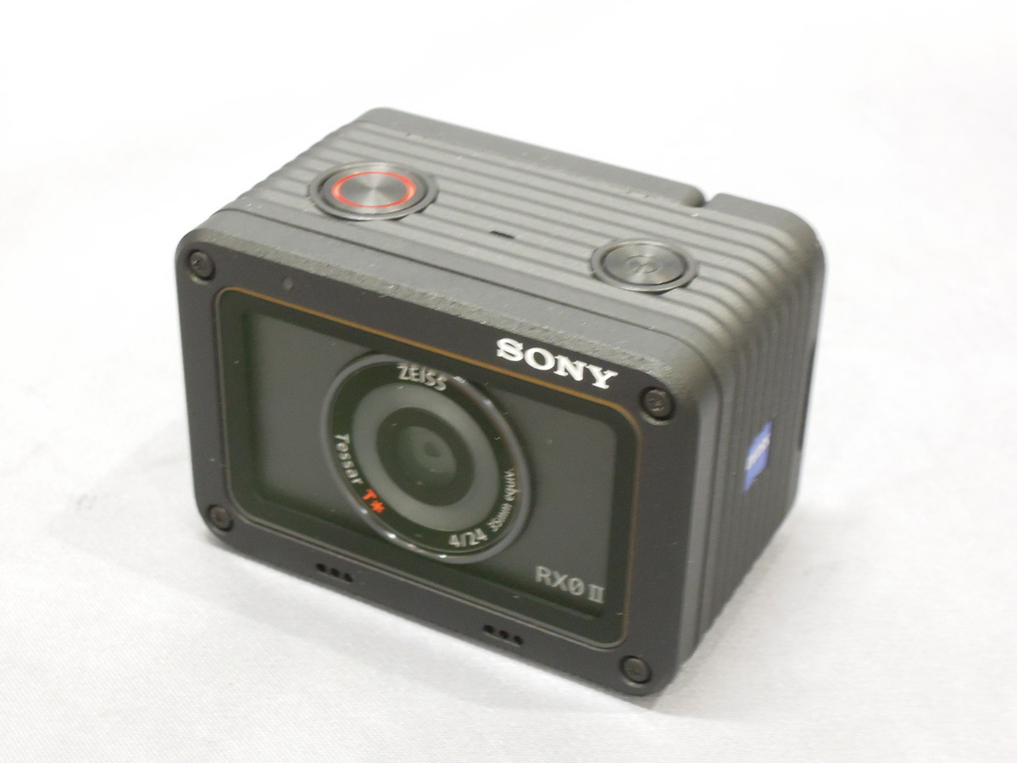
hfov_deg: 27.8
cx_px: 508
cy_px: 382
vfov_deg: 21.0
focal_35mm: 70
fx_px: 2057
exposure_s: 1/10
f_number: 5
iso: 800
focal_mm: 12.5
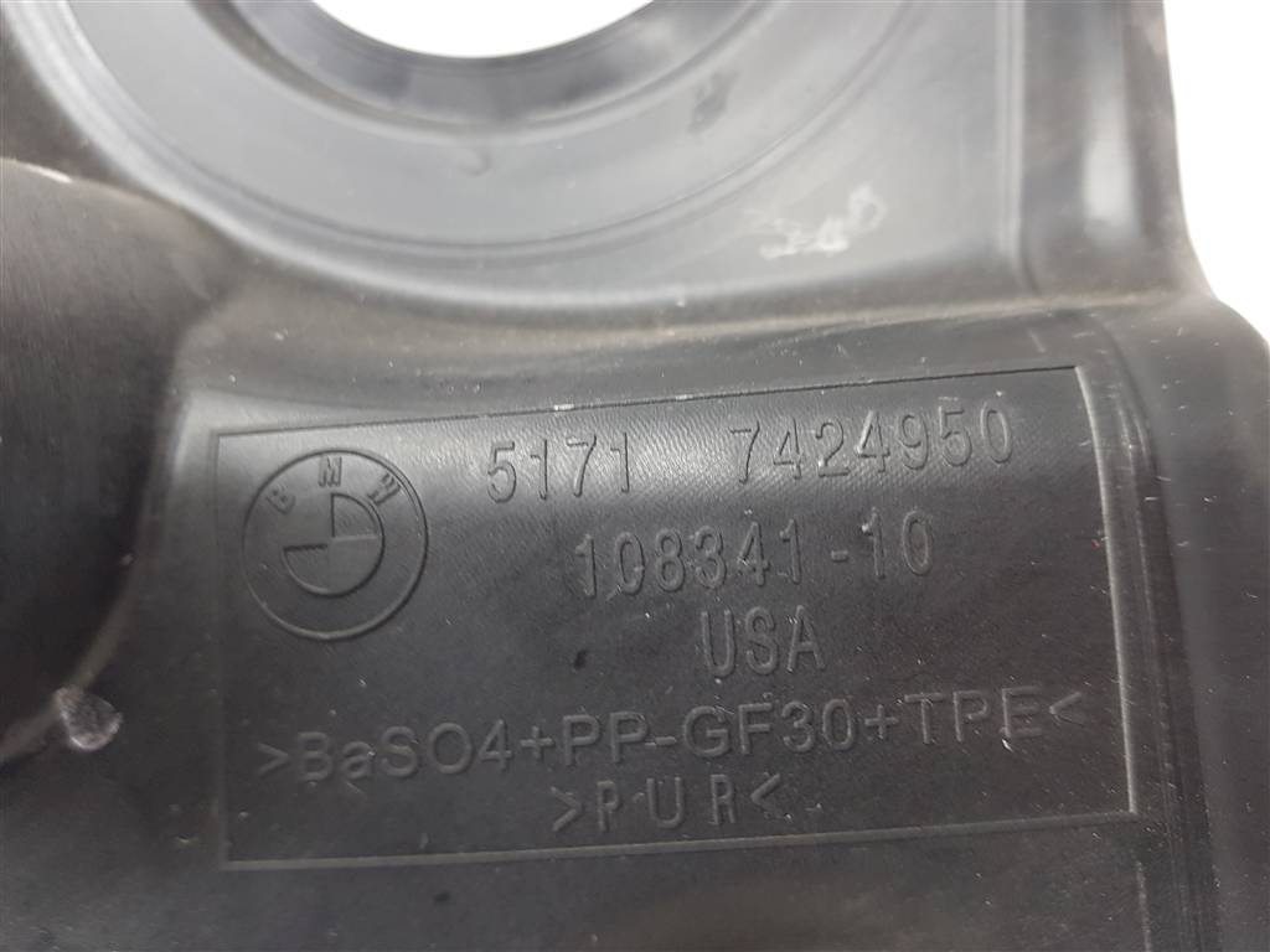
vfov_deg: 53.1
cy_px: 476
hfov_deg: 67.3
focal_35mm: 26
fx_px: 954
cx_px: 635
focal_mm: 4.2
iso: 160
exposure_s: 1/50
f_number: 1.7
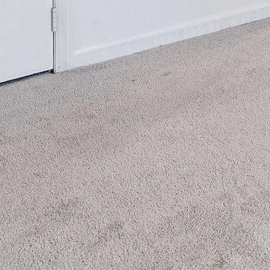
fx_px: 679
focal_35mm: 77
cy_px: -223
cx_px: 533
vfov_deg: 17.8
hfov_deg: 17.0
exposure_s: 1/6
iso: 400
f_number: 8
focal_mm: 10
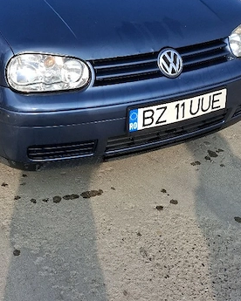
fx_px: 464
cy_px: -30
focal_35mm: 52
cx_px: 93
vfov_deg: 31.9
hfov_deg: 29.0
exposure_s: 1/909
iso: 50
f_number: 1.8
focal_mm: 5.54
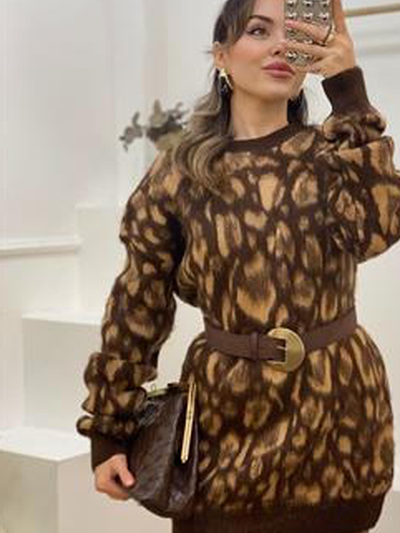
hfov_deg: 21.9
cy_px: 252
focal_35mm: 67
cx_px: 252
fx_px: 1032
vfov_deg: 29.0
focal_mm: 6
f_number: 2
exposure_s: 1/100
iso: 100
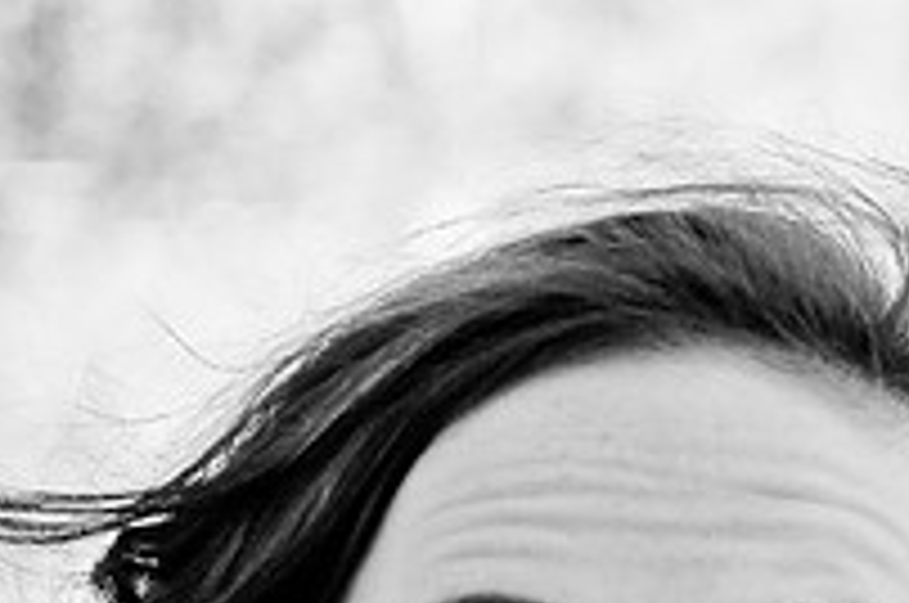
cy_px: 853
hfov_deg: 13.5
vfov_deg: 8.9
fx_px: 3792
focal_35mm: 150
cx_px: 936
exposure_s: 1/1600
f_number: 2
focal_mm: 35
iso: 200
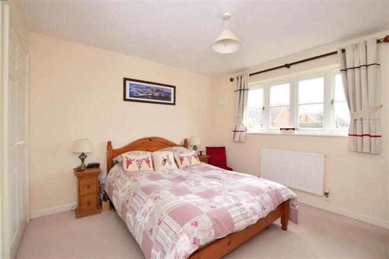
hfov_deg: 100.4
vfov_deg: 77.3
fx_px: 162
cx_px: 194
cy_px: 130
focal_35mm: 15
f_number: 6.3
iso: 200
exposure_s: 1/40
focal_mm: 10
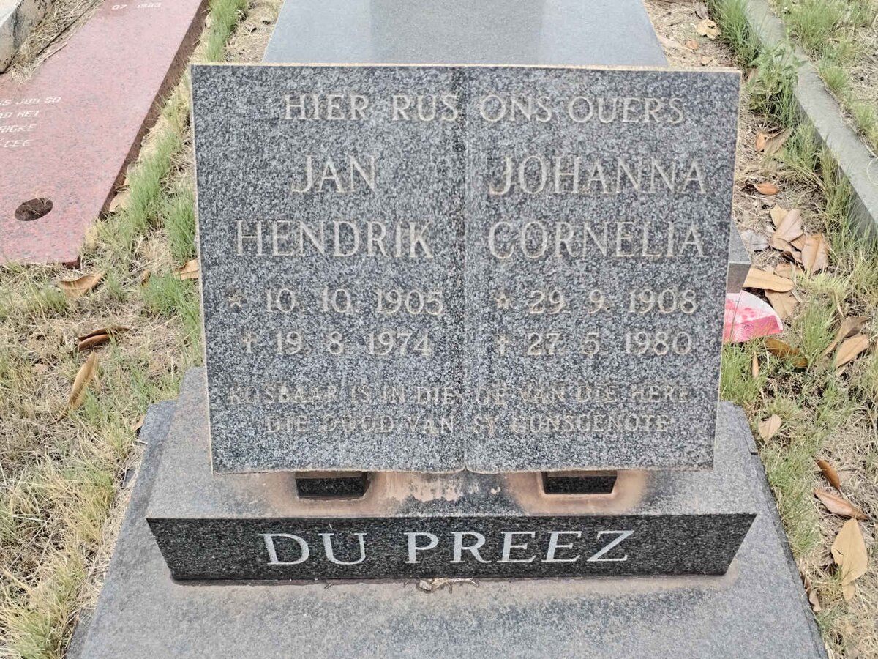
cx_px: 439
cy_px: 330
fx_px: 786
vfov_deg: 45.4
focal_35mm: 31
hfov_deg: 58.4
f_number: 1.8
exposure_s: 1/268
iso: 100
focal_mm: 4.75
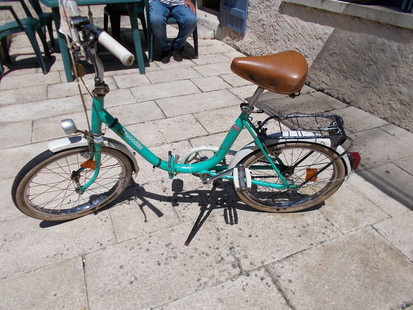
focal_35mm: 26
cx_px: 206
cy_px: 155
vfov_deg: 53.1
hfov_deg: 67.3
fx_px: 310
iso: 80
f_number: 8
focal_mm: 4.6
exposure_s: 1/320
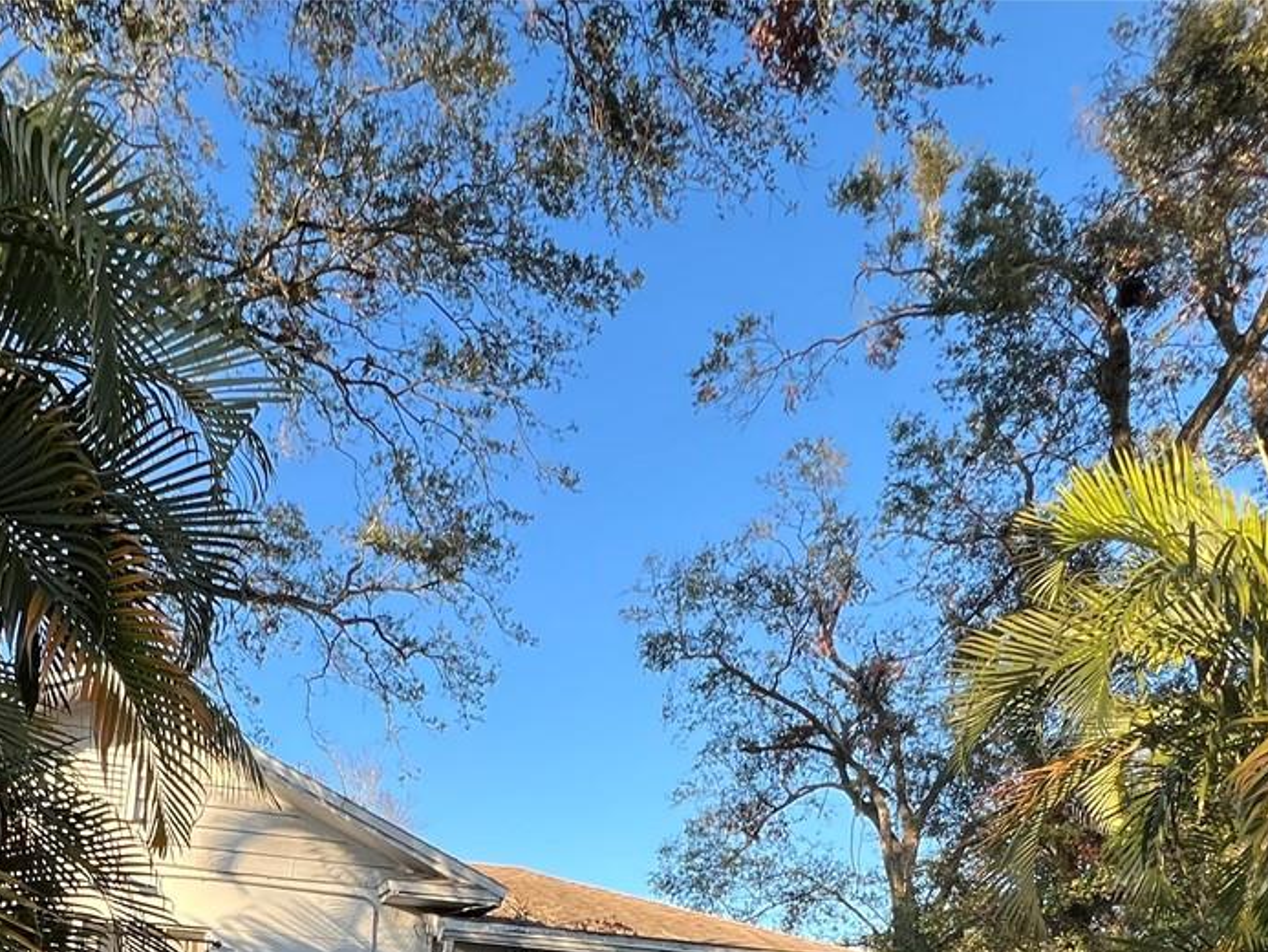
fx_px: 1099
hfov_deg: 57.4
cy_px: 1097
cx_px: 340
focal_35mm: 30
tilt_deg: +6.4
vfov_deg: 37.4
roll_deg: -1.3
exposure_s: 1/245
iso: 32
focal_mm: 1.57
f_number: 1.8
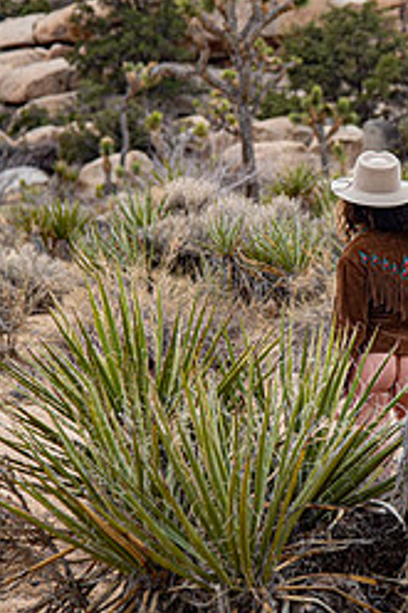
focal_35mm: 149
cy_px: 237
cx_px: 341
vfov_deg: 13.8
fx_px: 2536
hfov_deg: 9.2
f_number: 4
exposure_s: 1/1600
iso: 100
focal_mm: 82
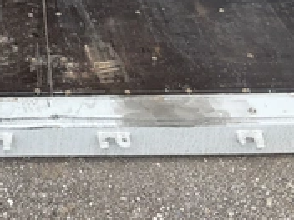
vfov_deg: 21.7
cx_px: 17
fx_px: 561
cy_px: 18
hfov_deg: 28.0
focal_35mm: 66
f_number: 1.8
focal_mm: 3
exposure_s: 1/344
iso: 25
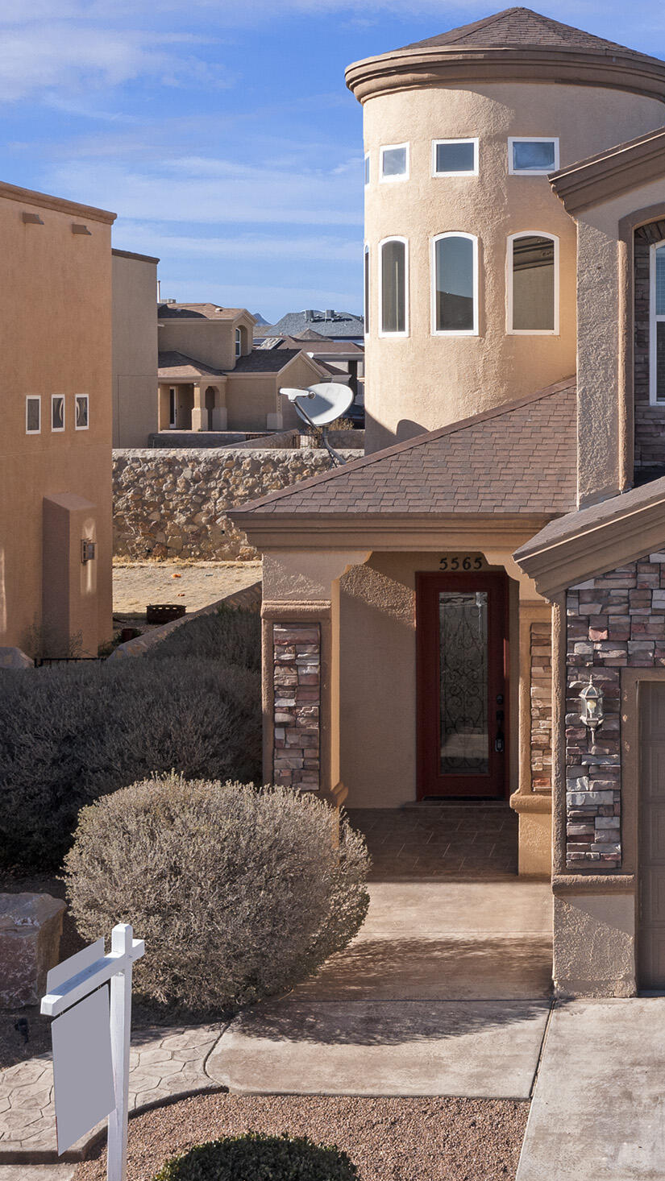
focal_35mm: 54
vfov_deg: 38.3
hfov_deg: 21.3
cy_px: 460
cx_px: 701
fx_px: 1692
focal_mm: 10.26
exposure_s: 1/320
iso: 100
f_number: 5.6
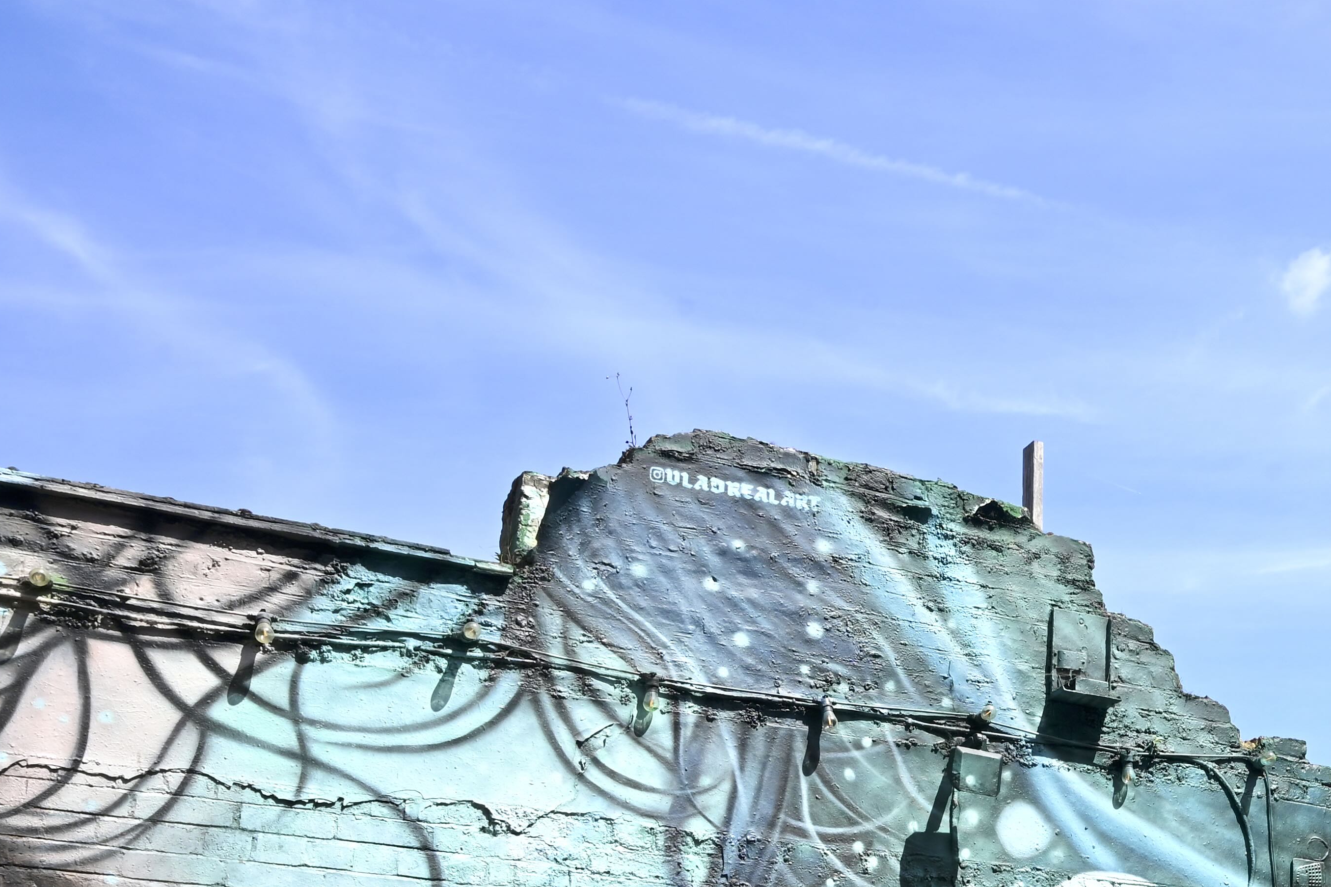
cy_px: 908
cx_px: 1408
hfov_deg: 31.2
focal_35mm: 58
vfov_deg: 22.4
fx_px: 2144
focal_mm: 26
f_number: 13
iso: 320
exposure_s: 1/250
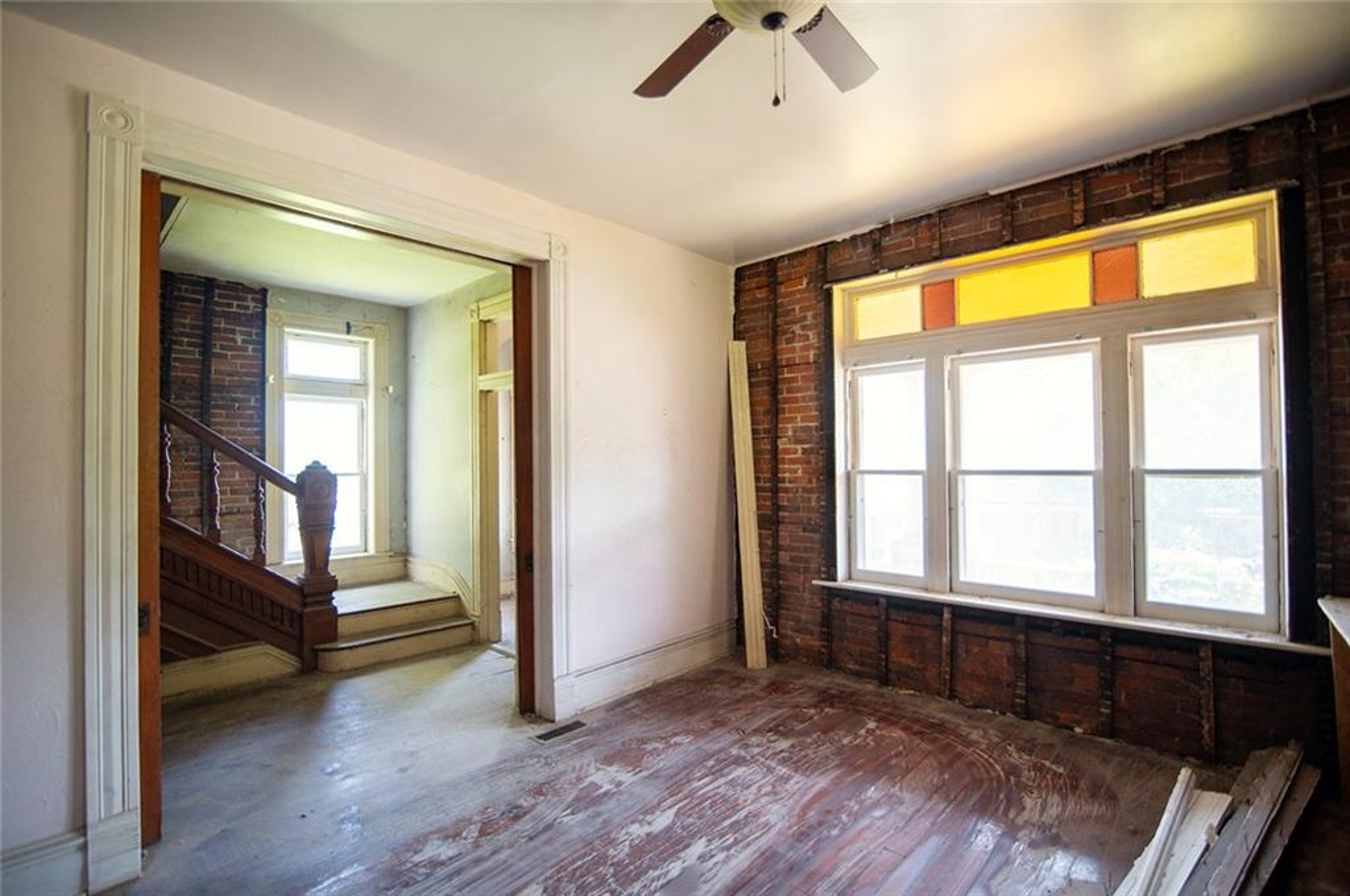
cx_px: 675
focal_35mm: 16
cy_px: 448
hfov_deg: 96.8
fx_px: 599
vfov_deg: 73.6
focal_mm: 16
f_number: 2.8
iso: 500
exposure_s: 1/200
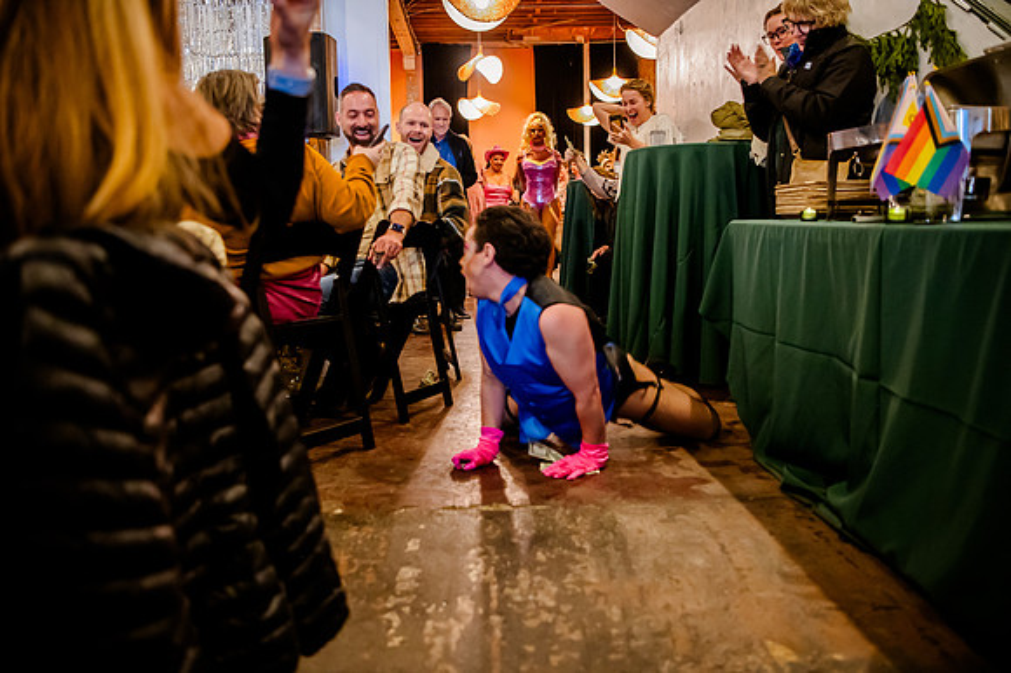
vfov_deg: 40.4
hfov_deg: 57.9
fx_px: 915
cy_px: 336
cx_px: 505
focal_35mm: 33
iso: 5000
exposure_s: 1/60
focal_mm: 32
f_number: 2.8
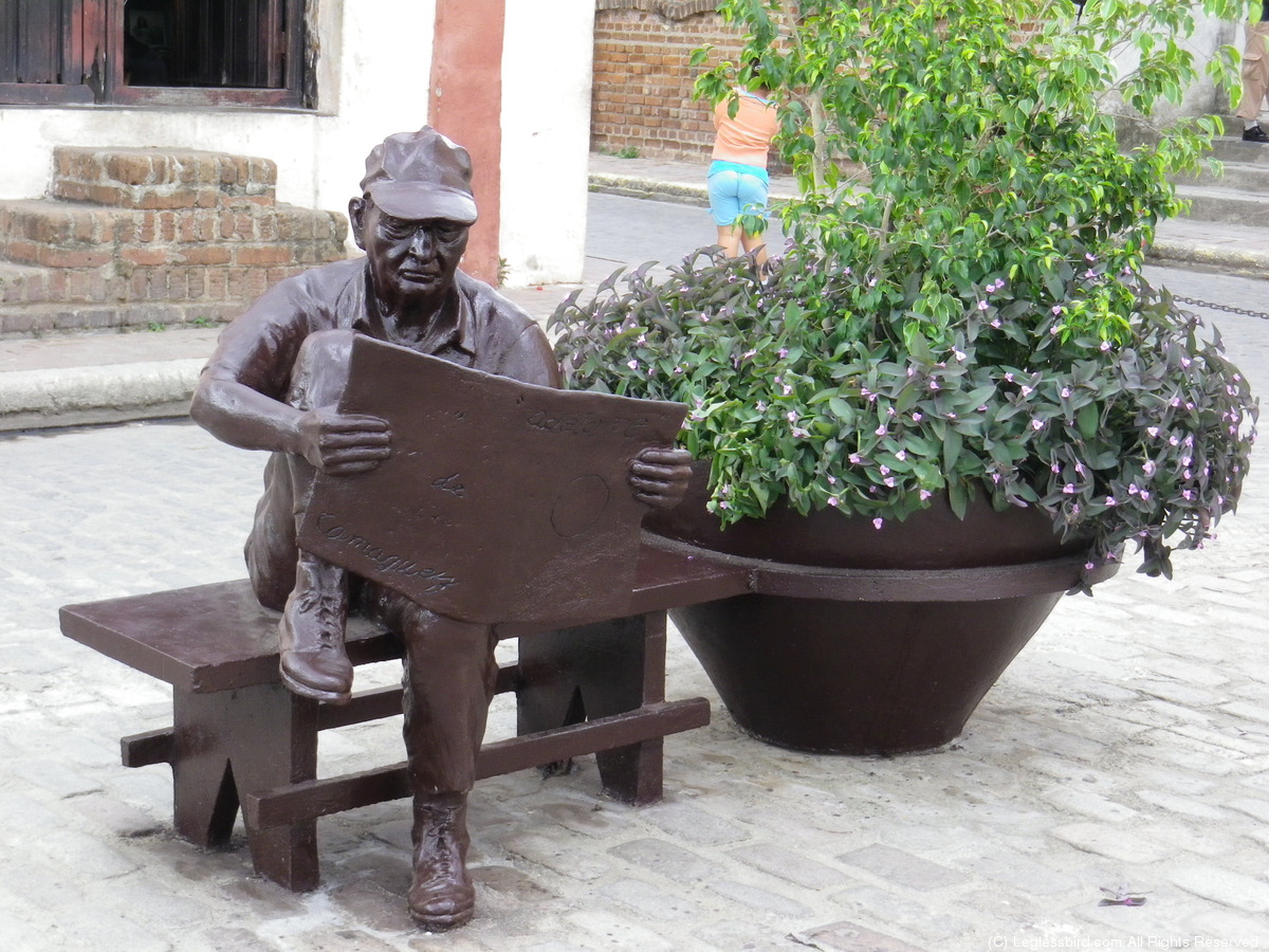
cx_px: 634
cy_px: 476
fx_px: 2603
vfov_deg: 20.7
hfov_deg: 27.4
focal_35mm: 71
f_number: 4.9
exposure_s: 1/60
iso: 200
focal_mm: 12.5
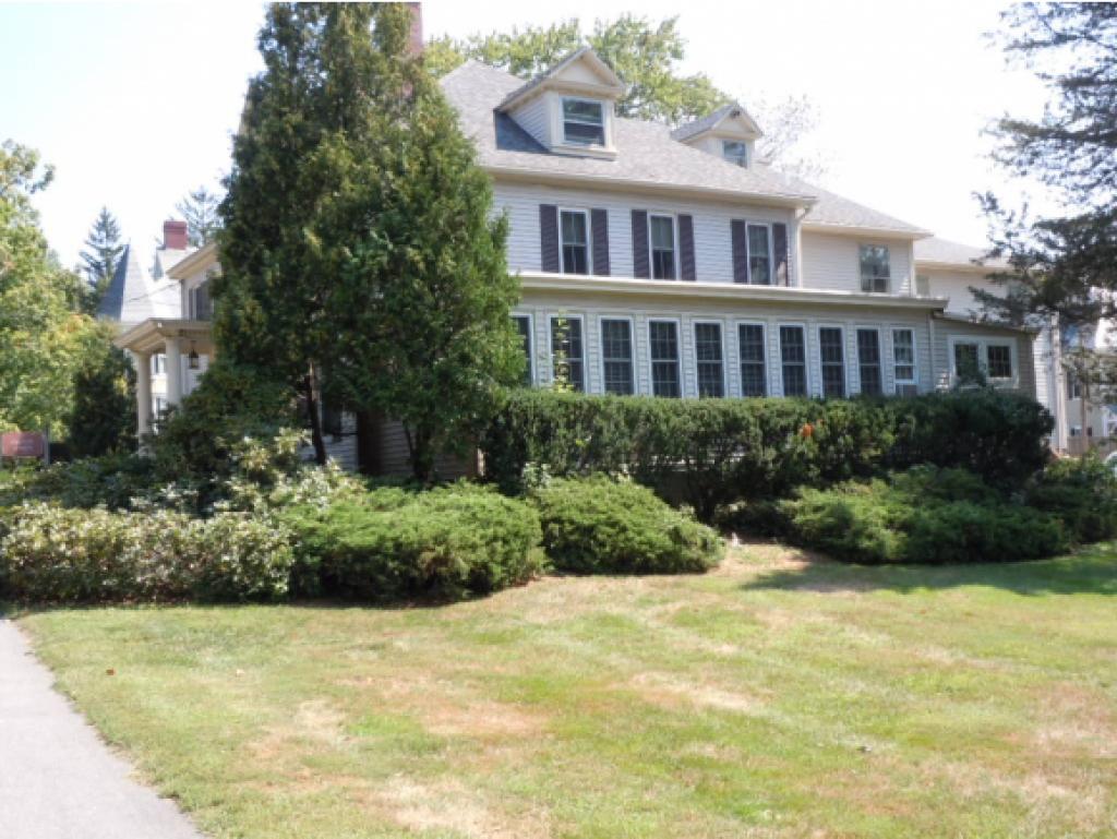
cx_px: 558
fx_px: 1259
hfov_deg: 47.8
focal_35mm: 39
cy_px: 420
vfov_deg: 36.8
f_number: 4.3
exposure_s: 1/160
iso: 100
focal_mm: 6.9
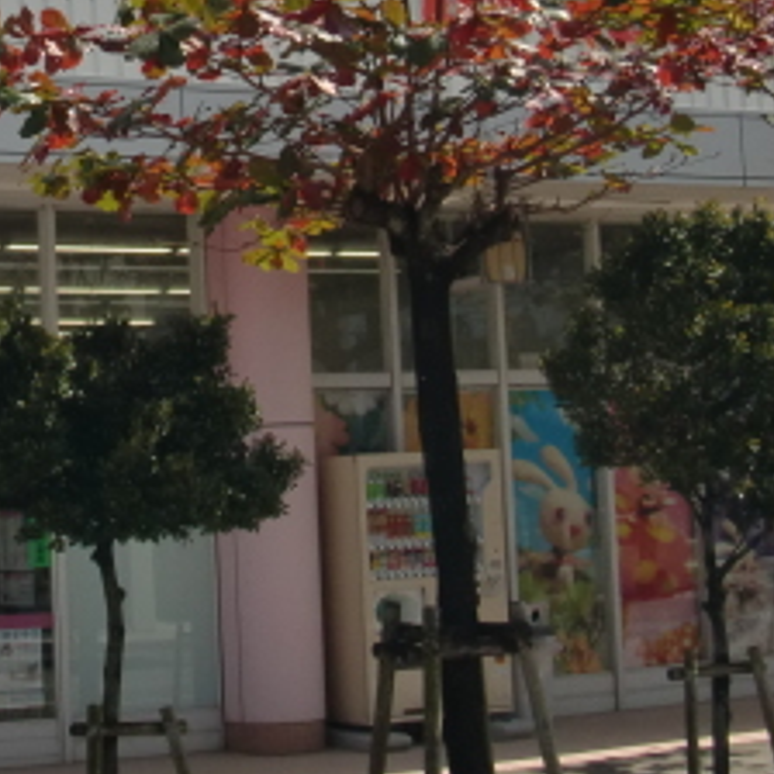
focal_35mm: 96
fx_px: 2429
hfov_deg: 17.8
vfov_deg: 17.7
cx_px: 76
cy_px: 17
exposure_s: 1/800
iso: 64
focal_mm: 6.66
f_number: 3.9
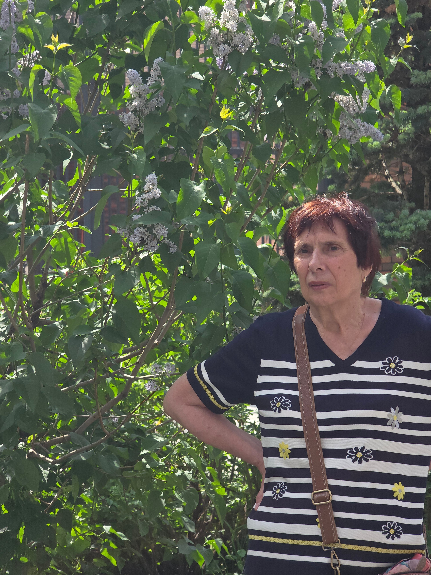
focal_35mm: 115
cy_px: 288
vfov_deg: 17.1
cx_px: 216
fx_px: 1909
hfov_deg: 12.9
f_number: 3.4
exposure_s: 1/593
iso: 64
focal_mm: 18.6
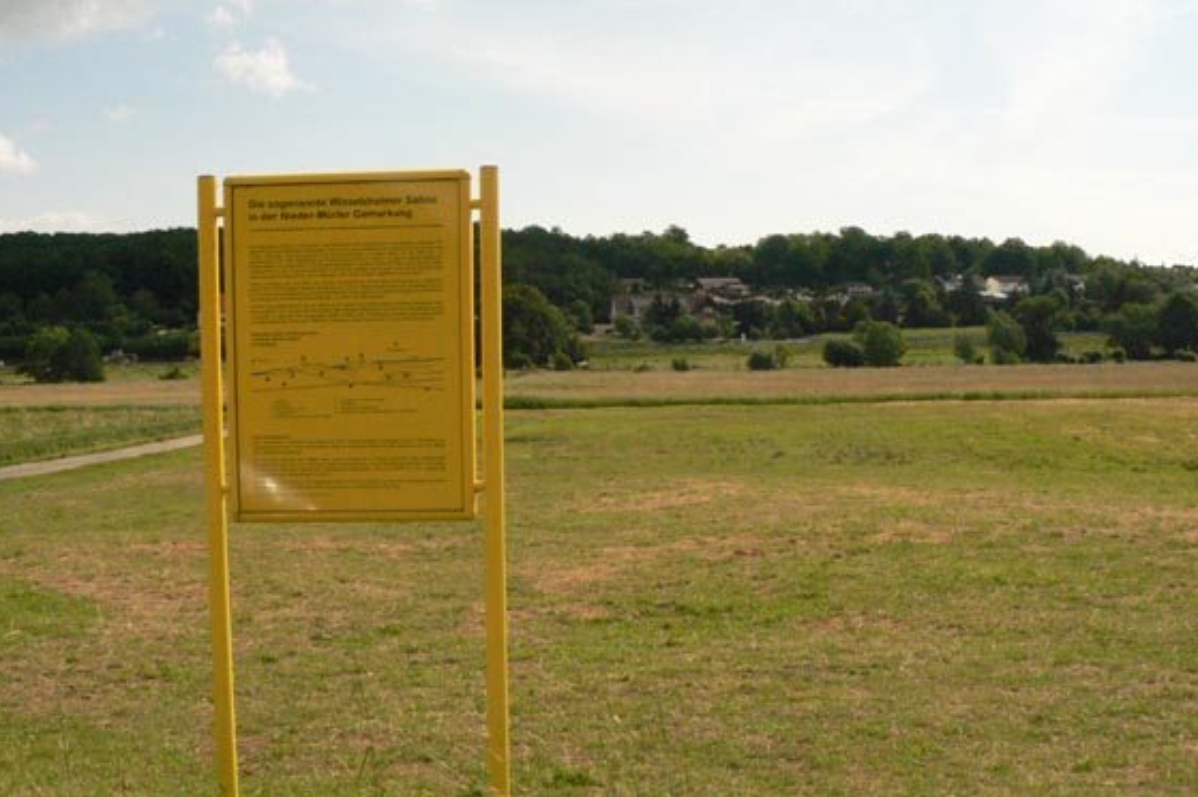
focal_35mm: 38
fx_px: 1264
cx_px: 597
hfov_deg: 50.7
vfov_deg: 35.0
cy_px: 415
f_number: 8
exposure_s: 1/2000
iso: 400
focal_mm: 6
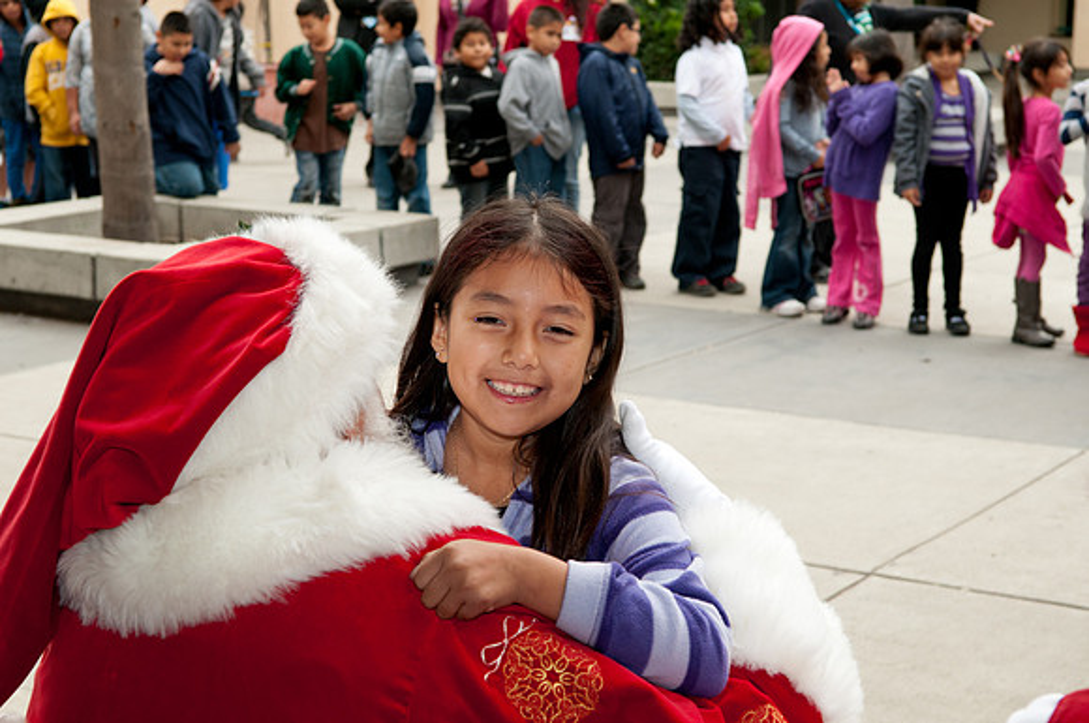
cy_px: 362
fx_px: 2039
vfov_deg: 20.1
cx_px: 544
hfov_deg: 29.9
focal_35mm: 68
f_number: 6.3
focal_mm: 45
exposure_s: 1/160
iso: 320
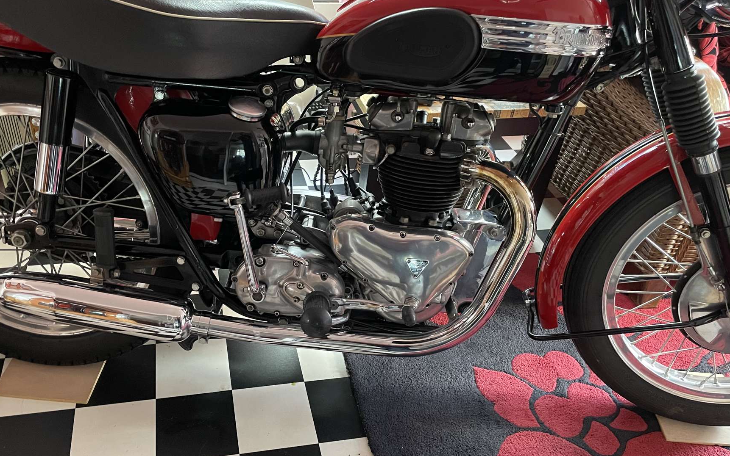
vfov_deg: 39.4
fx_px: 637
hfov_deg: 59.4
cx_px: 310
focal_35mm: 32
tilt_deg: -36.9
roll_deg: -4.7
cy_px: 234
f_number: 1.6
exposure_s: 1/52
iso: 500
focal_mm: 4.2
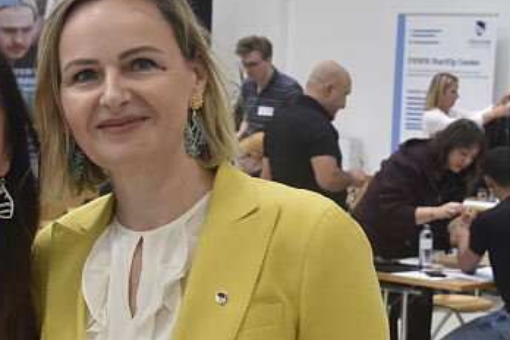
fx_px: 1757
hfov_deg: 16.4
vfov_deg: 11.0
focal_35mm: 124
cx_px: 86
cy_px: 224
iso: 800
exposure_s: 1/125
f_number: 5.6
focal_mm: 24
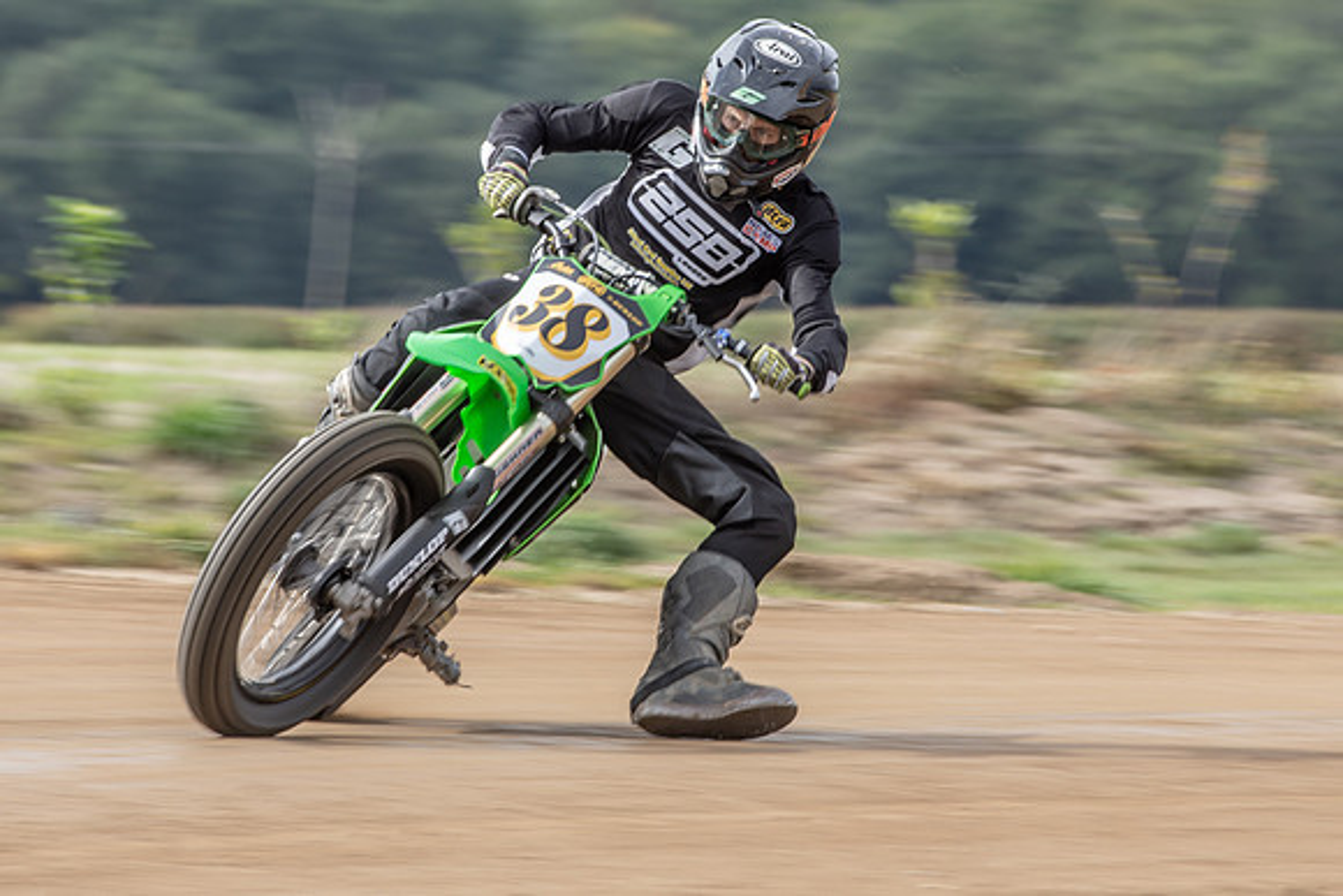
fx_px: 15960
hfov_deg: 4.8
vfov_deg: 3.2
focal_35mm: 428
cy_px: 303
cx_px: 648
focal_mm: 175
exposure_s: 1/125
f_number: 10
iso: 125
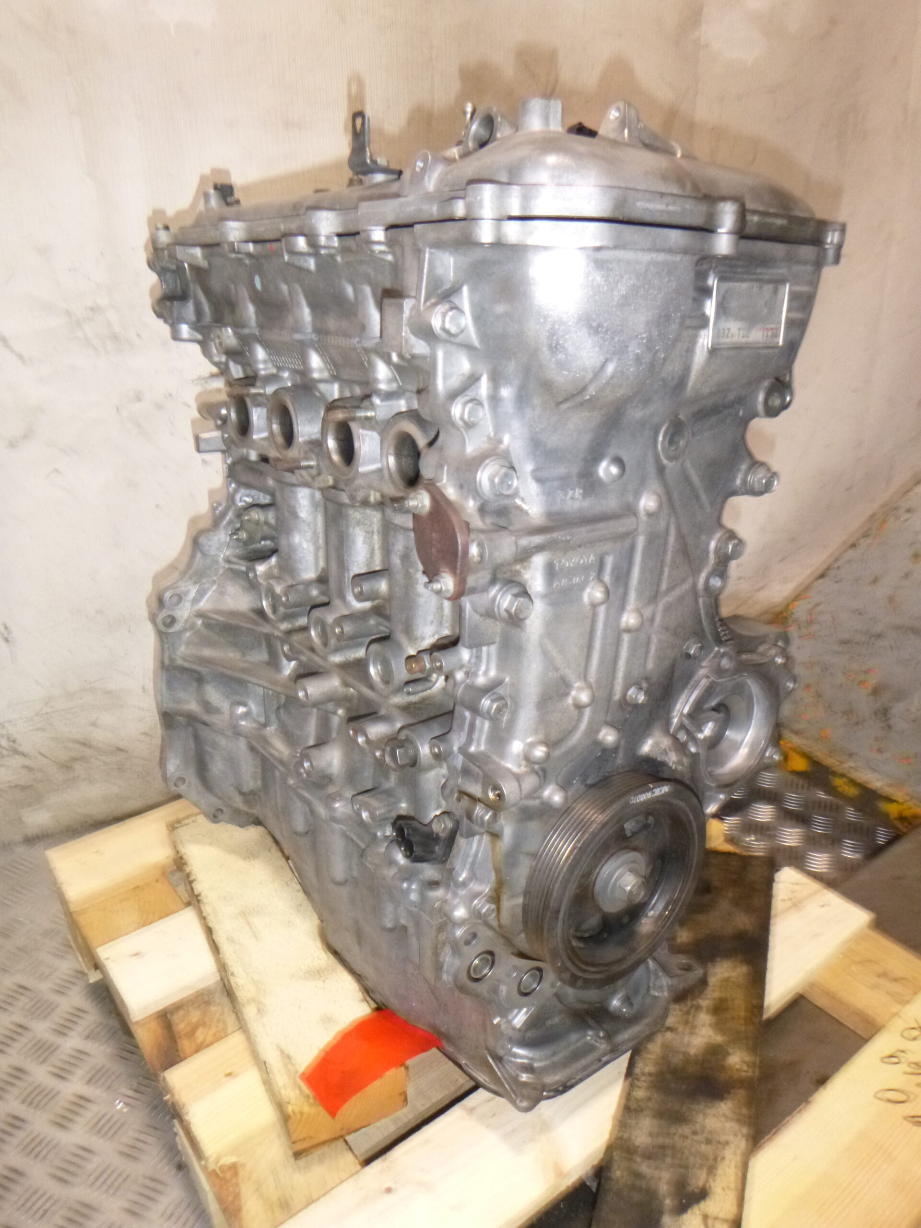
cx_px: 460
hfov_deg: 54.9
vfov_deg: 69.4
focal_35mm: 25
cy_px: 614
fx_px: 887
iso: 400
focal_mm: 4.5
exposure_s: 1/60
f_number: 3.9
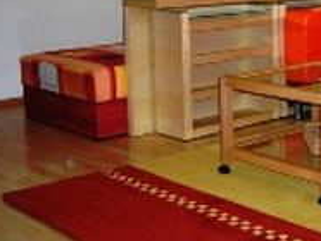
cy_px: 67
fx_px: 696
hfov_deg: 25.6
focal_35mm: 75
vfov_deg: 19.6
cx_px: 252
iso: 78
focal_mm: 6.3
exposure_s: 1/60.1
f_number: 3.2
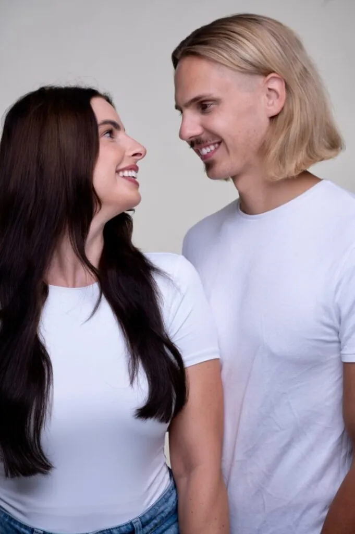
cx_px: 178
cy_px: 267
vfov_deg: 28.9
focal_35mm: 70
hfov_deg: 19.4
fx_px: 1037
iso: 200
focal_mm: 70
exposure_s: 1/160
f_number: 8
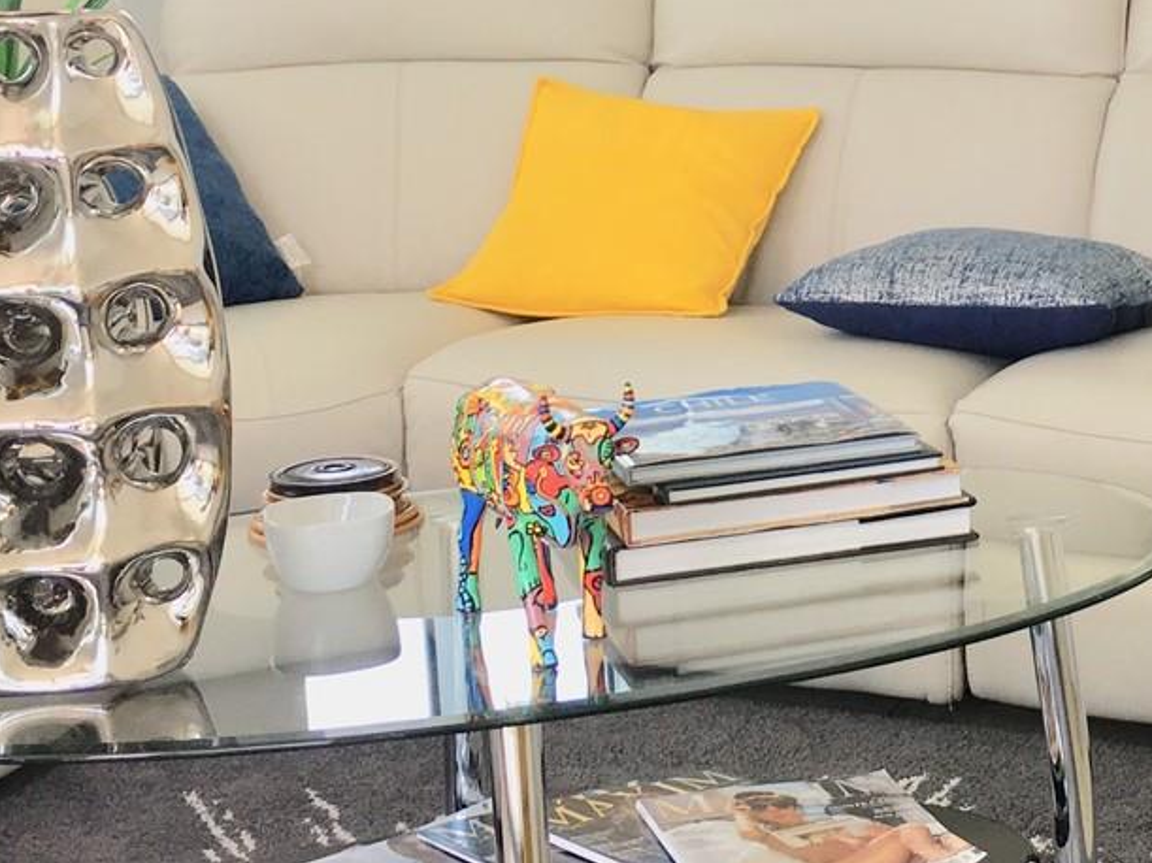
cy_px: 68
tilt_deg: -4.7
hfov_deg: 25.0
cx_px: 990
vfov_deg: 19.0
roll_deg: +0.3
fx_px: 2529
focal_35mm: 76
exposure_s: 1/120
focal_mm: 4.15
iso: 32
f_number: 2.2
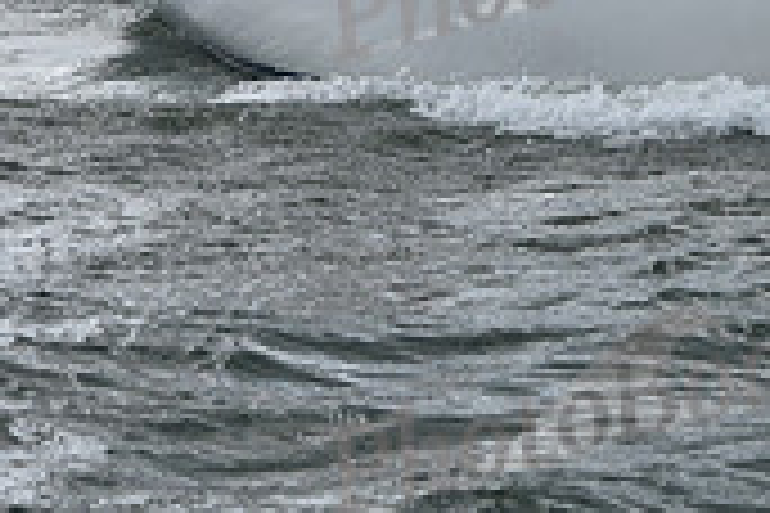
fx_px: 5646
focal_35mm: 264
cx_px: 1198
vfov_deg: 5.1
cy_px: -353
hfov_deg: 7.6
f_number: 10
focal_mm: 78
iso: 320
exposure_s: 1/1000
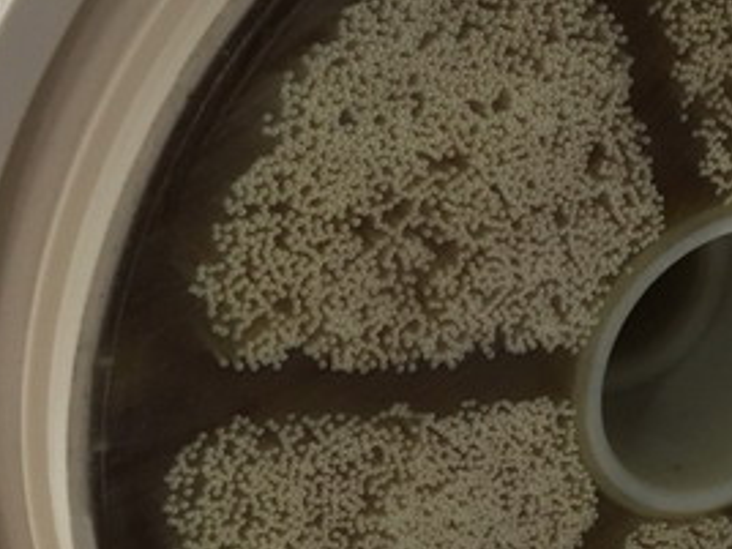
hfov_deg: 29.0
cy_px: 279
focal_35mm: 65
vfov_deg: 22.6
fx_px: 1375
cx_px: 612
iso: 160
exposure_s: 1/33
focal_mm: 4.15
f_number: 2.2
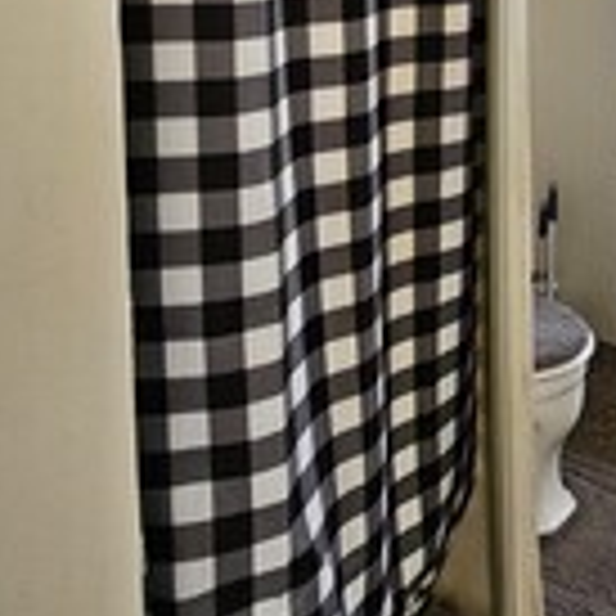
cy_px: -22
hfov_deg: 36.2
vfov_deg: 35.5
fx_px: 846
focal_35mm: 42
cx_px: 609
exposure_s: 1/77
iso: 320
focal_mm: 2.2
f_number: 2.2
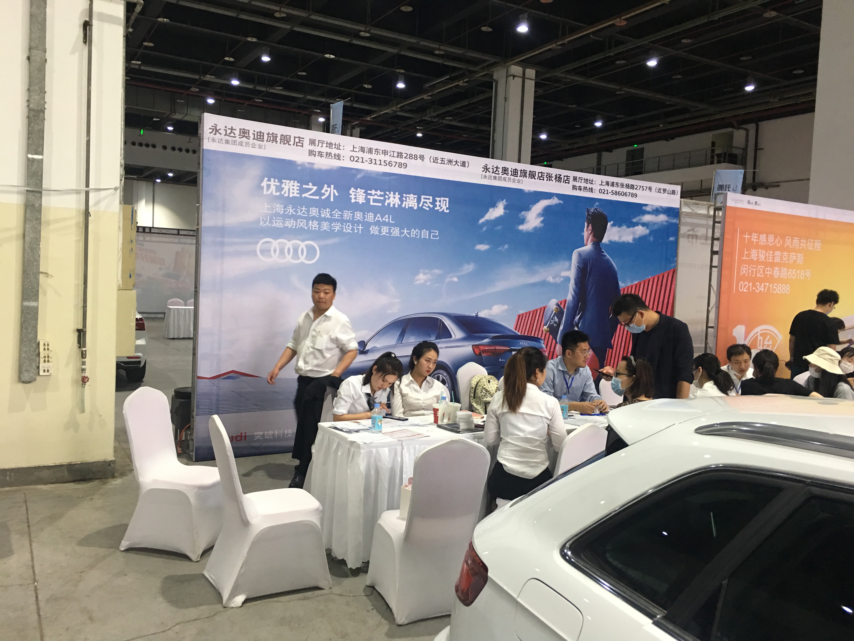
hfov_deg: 61.7
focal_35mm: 29
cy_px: 320
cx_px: 427
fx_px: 715
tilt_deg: -0.8
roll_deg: -2.0
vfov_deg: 48.2
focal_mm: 4.15
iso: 80
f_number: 2.2
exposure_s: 1/17
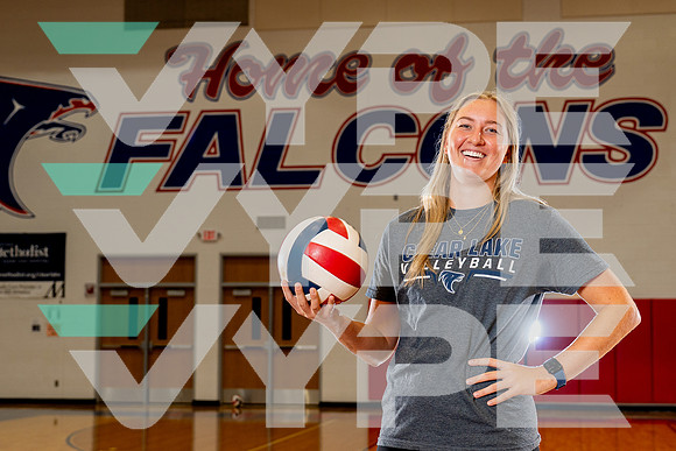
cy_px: 237
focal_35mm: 60
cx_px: 378
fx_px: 1128
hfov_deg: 33.3
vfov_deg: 22.6
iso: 400
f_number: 4
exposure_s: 1/250
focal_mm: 44
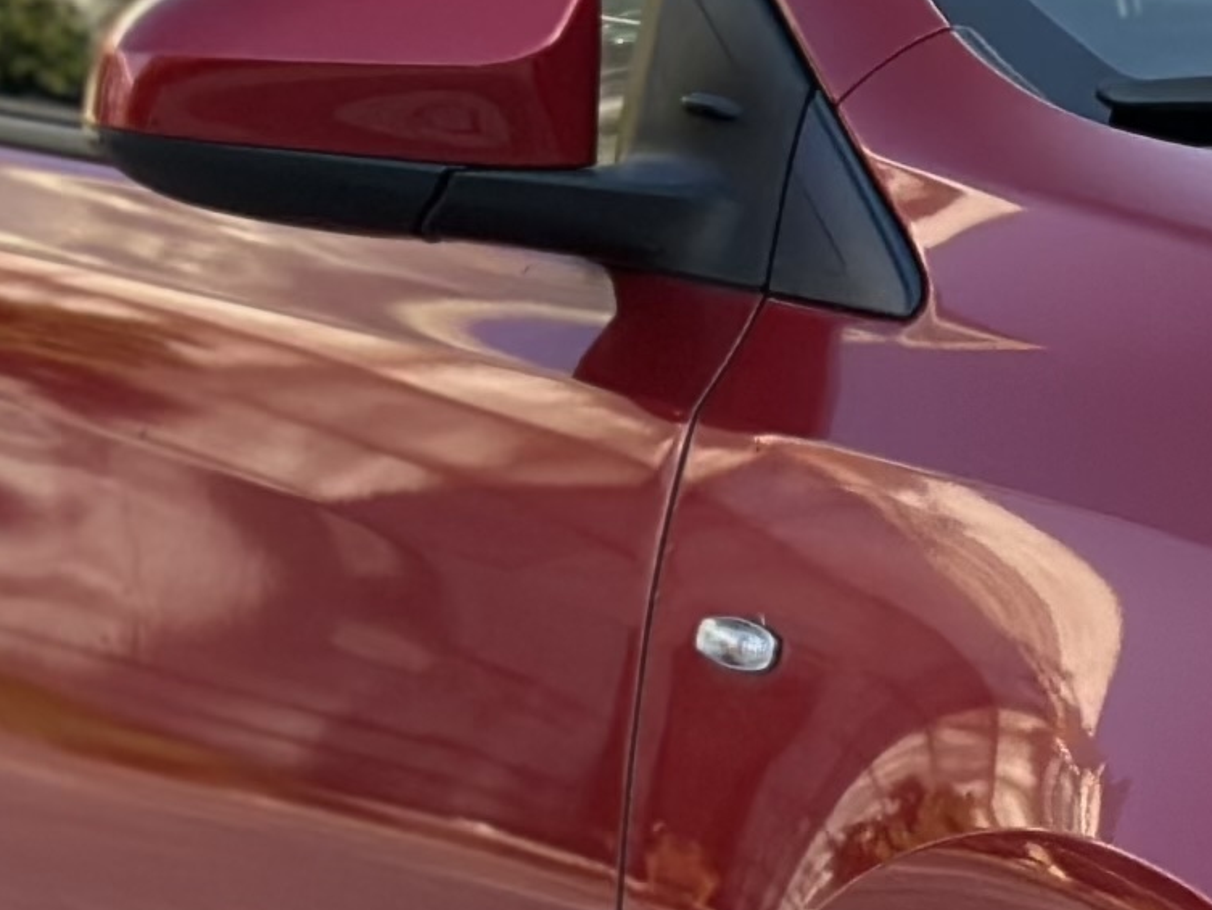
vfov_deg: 5.8
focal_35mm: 257
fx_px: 9000
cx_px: 1658
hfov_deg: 7.6
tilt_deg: -4.4
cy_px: 792
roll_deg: +0.7
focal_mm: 6.86
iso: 80
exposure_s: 1/830
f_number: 1.78
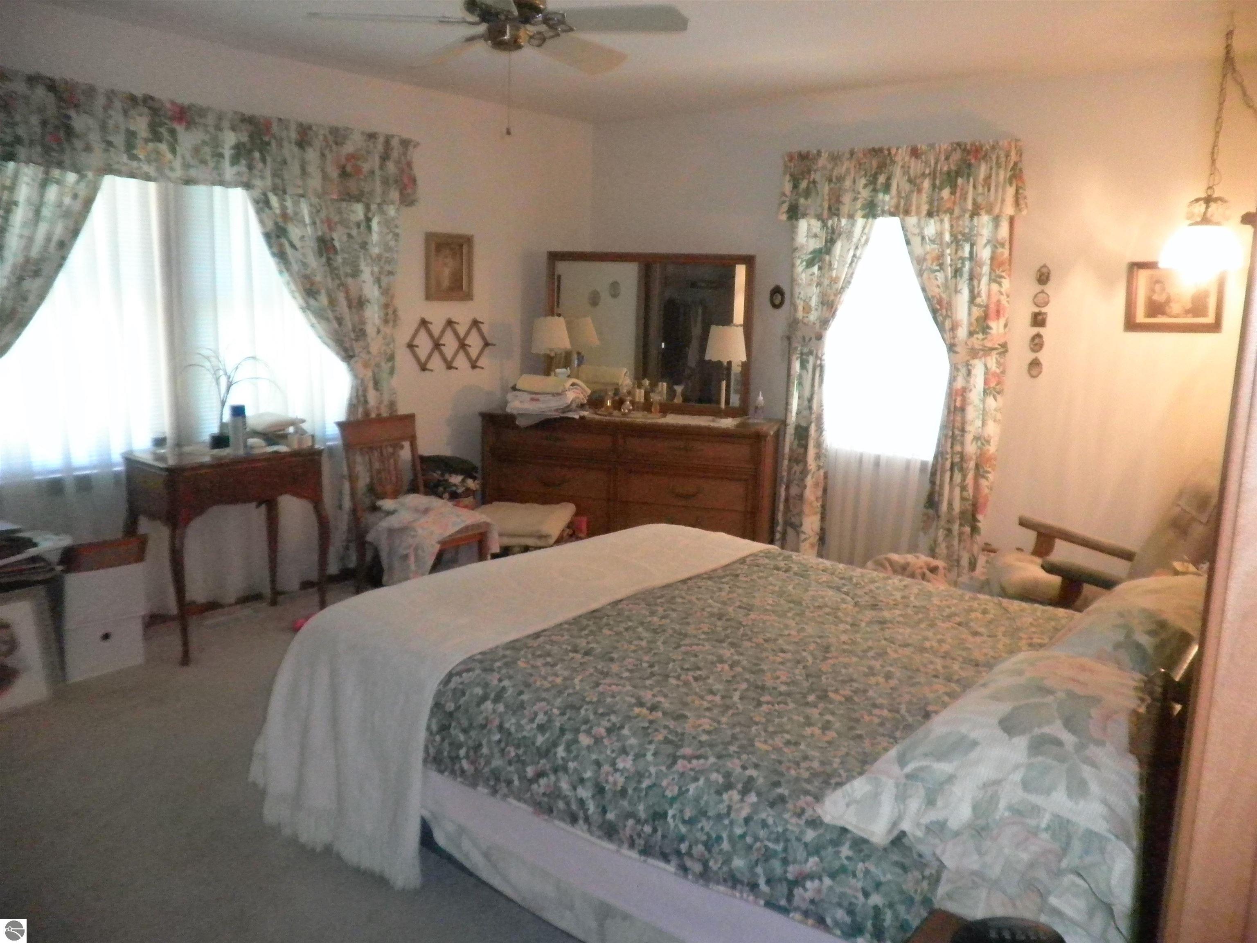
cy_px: 472
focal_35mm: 26
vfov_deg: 53.1
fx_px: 944
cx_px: 628
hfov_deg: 67.3
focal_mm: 4.65
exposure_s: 1/50
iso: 800
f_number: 2.6
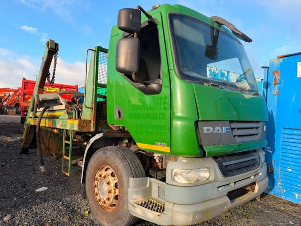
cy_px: 113
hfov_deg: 71.6
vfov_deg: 56.8
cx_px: 150
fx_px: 209
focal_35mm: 24
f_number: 1.78
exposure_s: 1/1493
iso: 80
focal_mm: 6.76
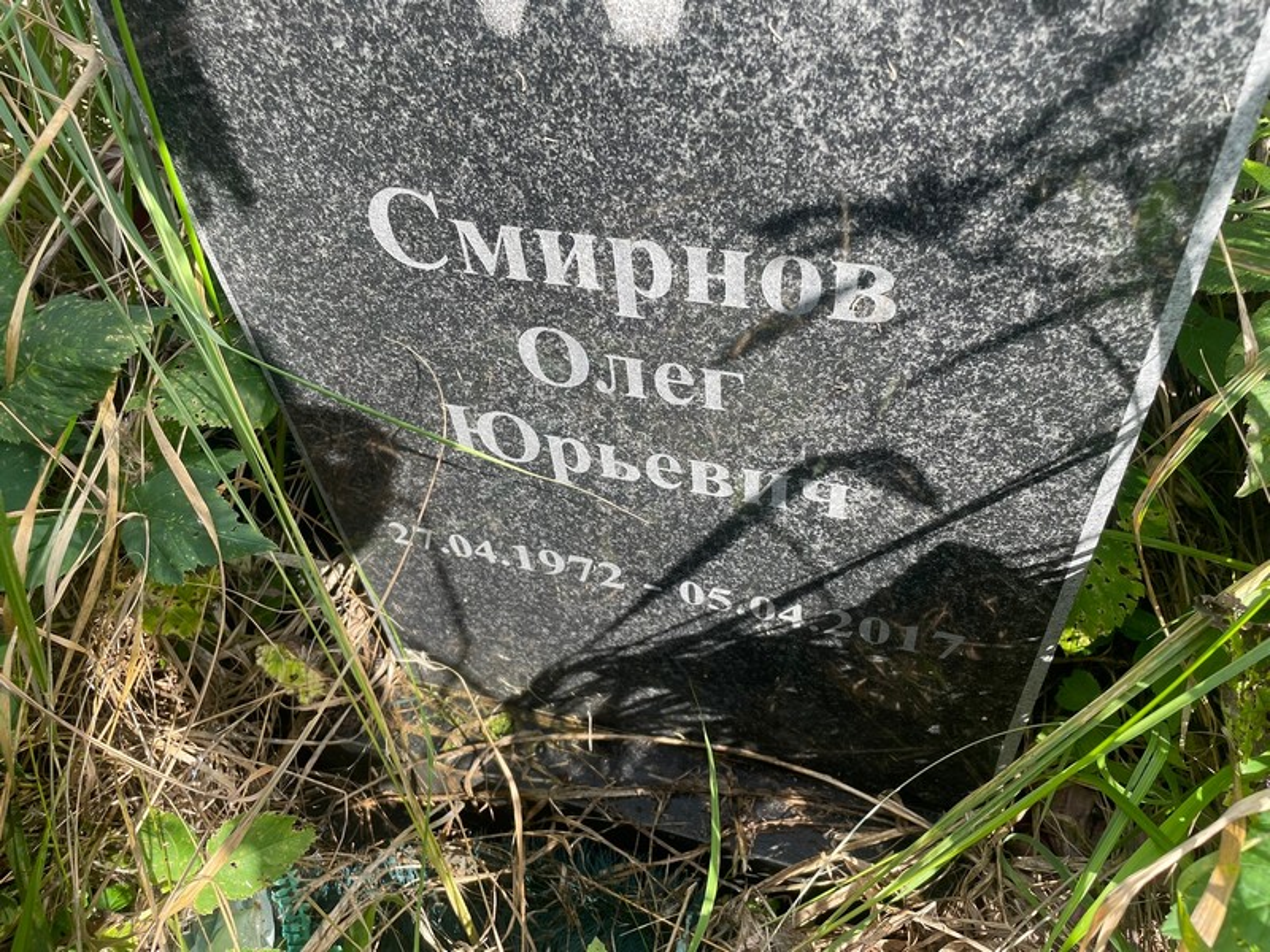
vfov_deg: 53.1
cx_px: 635
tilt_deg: -47.1
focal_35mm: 26
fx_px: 954
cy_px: 476
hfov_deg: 67.3
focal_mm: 4.2
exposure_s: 1/475
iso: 32
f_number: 1.6
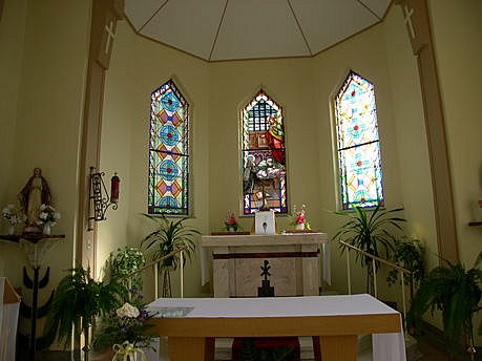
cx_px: 241
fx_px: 529
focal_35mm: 38
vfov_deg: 37.7
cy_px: 180
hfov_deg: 49.0
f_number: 2.8
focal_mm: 8
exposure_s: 1/123
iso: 100
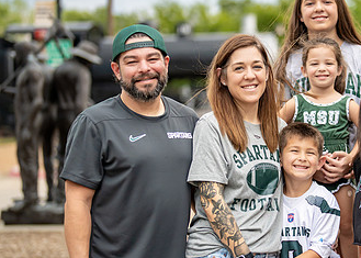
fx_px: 1046
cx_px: 318
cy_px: 149
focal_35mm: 102
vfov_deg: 14.1
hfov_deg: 19.3
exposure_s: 1/1000
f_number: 1.2
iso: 400
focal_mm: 50
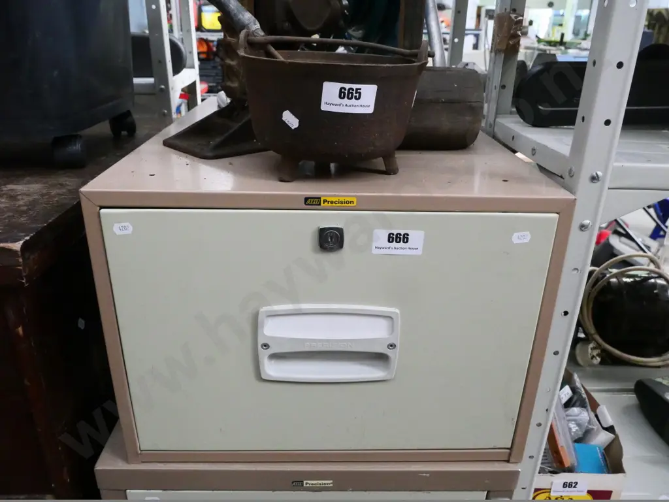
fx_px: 541
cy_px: 251
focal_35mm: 28
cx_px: 334
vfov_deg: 49.7
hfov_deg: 63.4
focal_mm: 14
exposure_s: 1/160
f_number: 5.6
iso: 6400
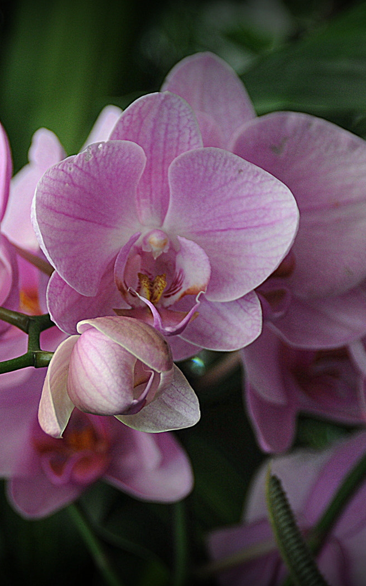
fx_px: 2282
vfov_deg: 14.6
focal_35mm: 143
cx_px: 174
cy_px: 292
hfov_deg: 9.2
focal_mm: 62
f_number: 5
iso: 280
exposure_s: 1/30
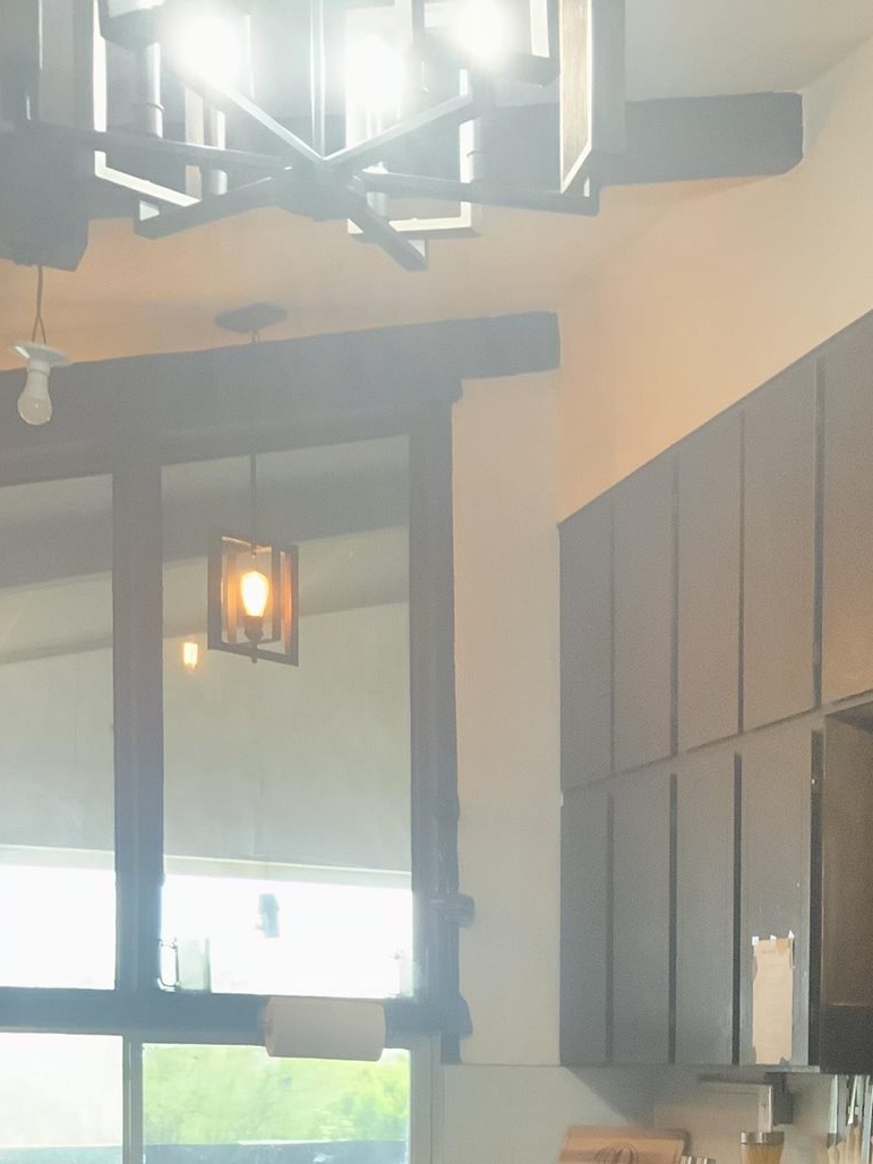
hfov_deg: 21.6
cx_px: 927
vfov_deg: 27.8
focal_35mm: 65
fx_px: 2186
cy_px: 1197
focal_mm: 3
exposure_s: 1/40
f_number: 1.8
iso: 320
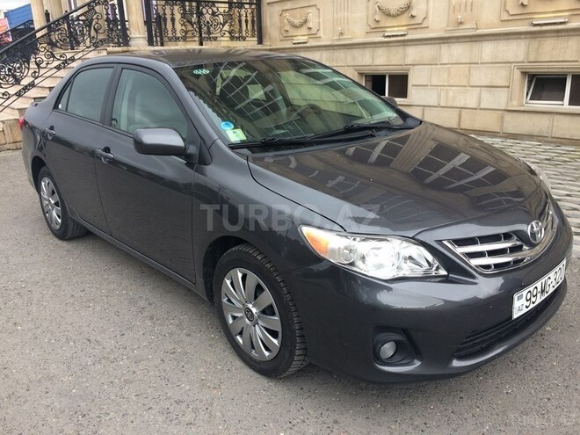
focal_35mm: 29
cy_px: 218
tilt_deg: -19.2
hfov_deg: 61.7
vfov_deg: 48.2
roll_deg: +0.4
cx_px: 290
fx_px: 486
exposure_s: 1/100
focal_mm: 4.15
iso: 50
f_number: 2.2
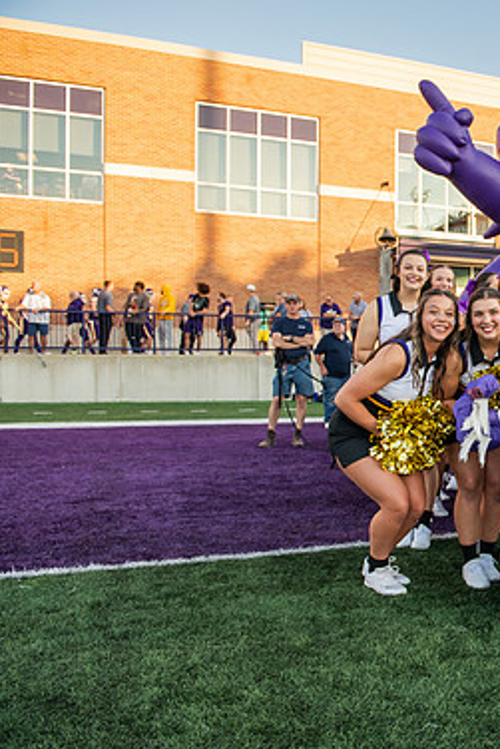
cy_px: 383
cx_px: 556
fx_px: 770
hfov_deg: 31.7
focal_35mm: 37
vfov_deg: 51.9
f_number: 4
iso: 320
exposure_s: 1/500
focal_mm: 24
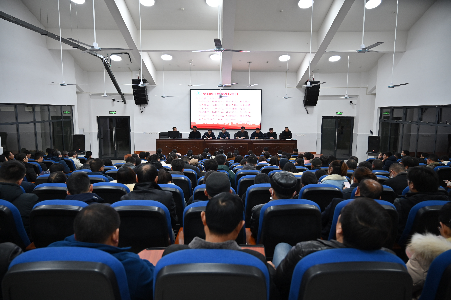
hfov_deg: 73.8
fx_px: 300
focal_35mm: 24
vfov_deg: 53.1
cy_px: 150
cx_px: 226
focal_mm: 24
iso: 500
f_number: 4
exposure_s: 1/60
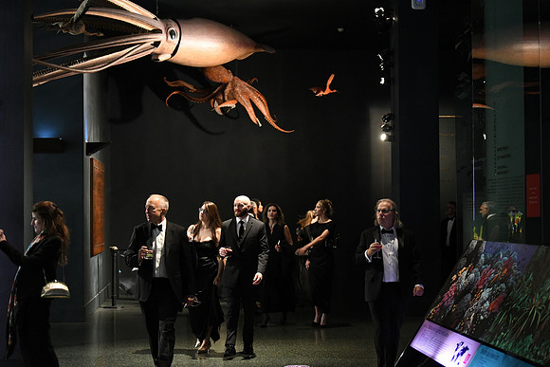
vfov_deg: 19.5
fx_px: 1070
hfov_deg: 28.8
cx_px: 275
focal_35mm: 70
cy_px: 184
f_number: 2.8
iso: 8000
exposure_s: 1/100
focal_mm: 70
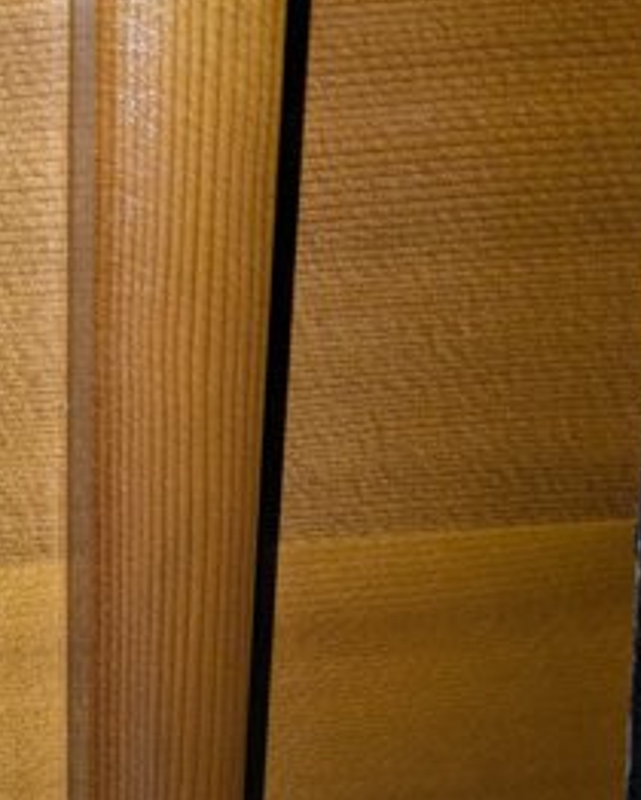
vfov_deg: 28.2
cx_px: -154
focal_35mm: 67
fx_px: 1587
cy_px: 492
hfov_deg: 21.1
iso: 166
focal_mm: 5.43
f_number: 1.89
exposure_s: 1/120
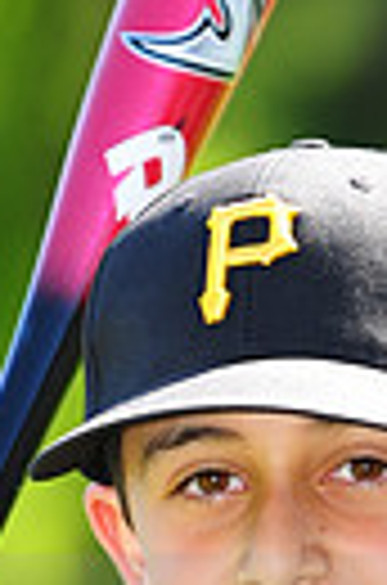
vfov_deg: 3.0
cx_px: 225
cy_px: 616
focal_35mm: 693
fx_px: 11234
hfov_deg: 2.0
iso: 200
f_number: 4.5
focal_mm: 155
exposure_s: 1/320
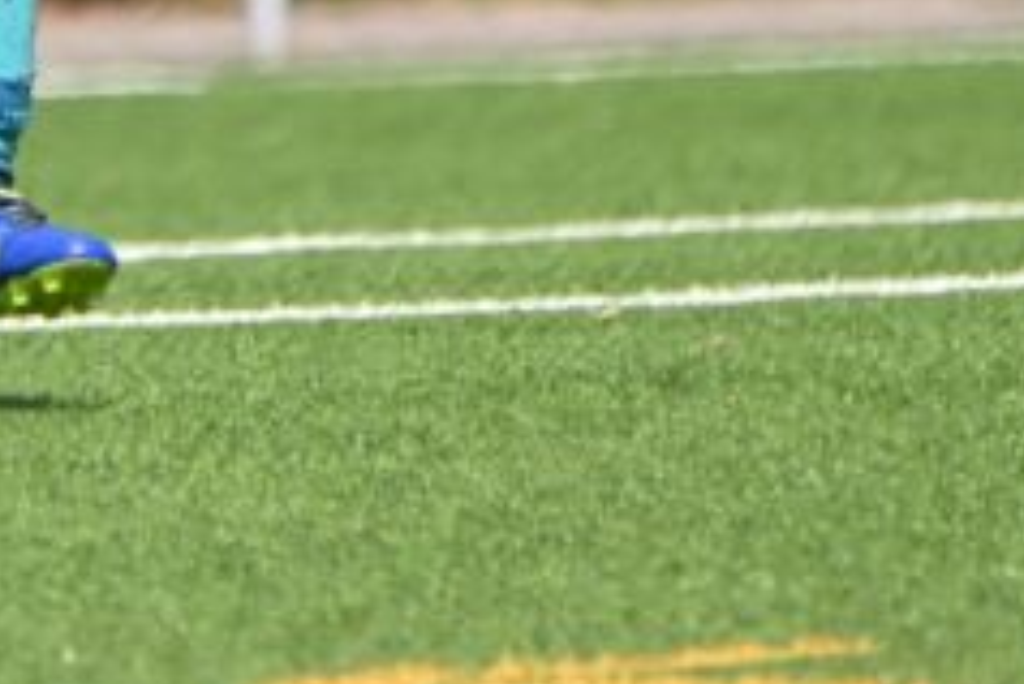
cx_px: -1050
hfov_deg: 1.8
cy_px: -742
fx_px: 33014
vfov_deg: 1.2
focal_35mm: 1160
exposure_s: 1/1600
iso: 200
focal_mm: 270
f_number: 5.6
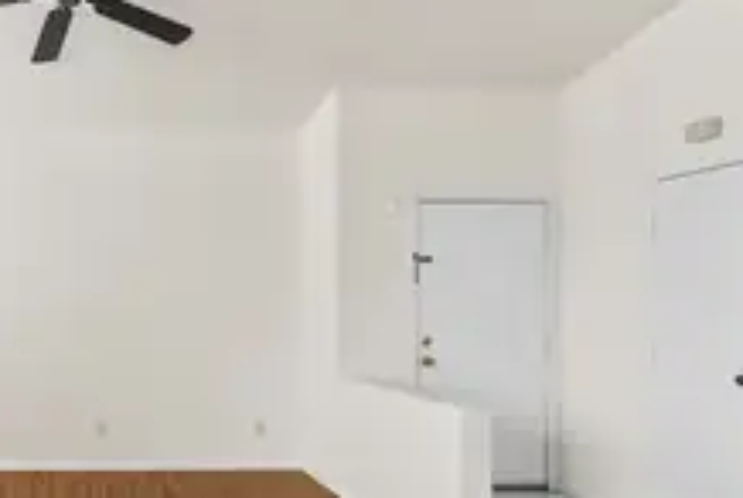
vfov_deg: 39.8
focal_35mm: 33
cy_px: 312
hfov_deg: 50.5
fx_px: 682
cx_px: 72
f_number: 8
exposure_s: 1/30
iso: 400
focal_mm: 18
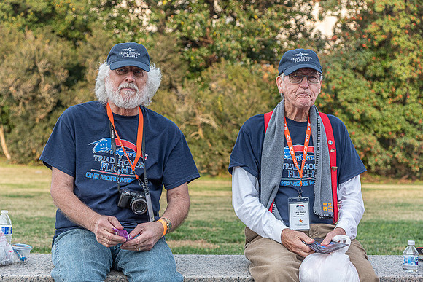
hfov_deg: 30.5
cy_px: 141
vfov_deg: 20.6
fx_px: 776
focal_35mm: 66
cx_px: 212
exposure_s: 1/400
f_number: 5
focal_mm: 66
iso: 500
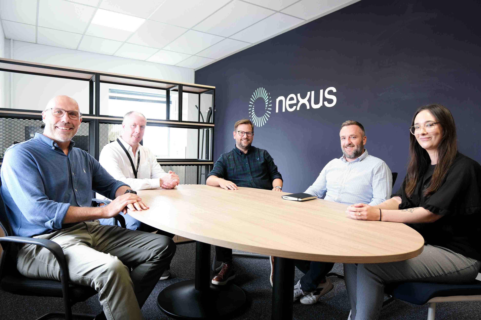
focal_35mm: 25
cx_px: 240
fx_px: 334
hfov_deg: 71.5
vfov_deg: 51.3
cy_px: 160
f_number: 2.9
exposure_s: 1/25
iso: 200
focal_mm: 16.5
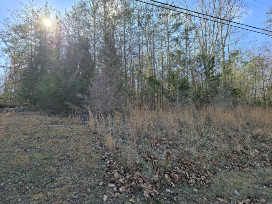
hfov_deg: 73.9
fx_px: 181
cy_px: 102
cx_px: 136
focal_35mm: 23
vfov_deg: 58.9
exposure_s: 1/364
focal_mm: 6.3
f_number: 1.7
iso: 12
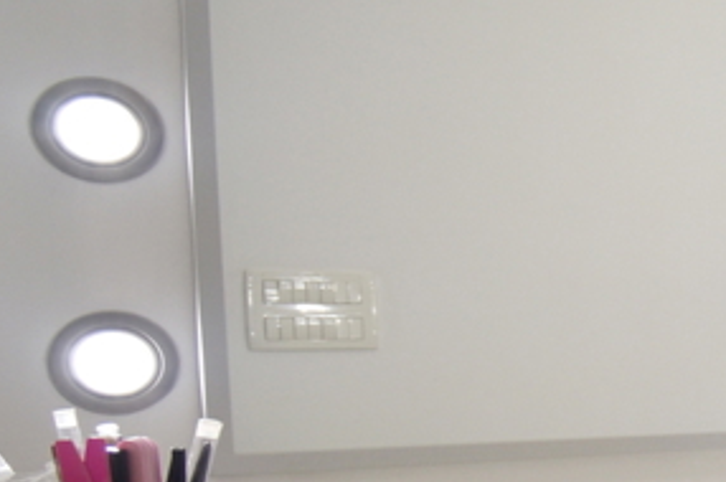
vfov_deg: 21.0
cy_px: 446
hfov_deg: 20.0
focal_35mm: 63
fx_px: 1269
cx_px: 1391
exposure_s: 1/100
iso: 100
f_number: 5
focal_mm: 10
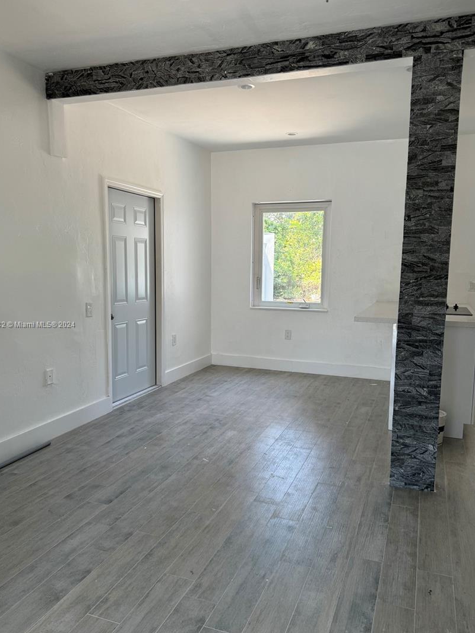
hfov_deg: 51.3
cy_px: 325
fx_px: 494
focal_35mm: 27
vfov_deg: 65.3
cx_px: 233
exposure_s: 1/121
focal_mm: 6.76
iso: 100
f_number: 1.78
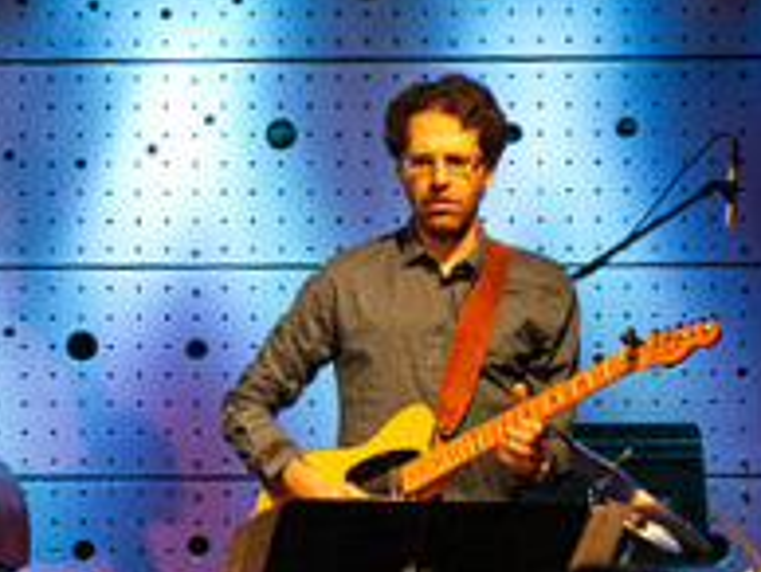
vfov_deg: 6.5
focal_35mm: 228
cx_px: -133
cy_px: 701
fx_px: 5019
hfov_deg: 8.6
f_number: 2.8
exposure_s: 1/160
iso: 2000
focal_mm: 60
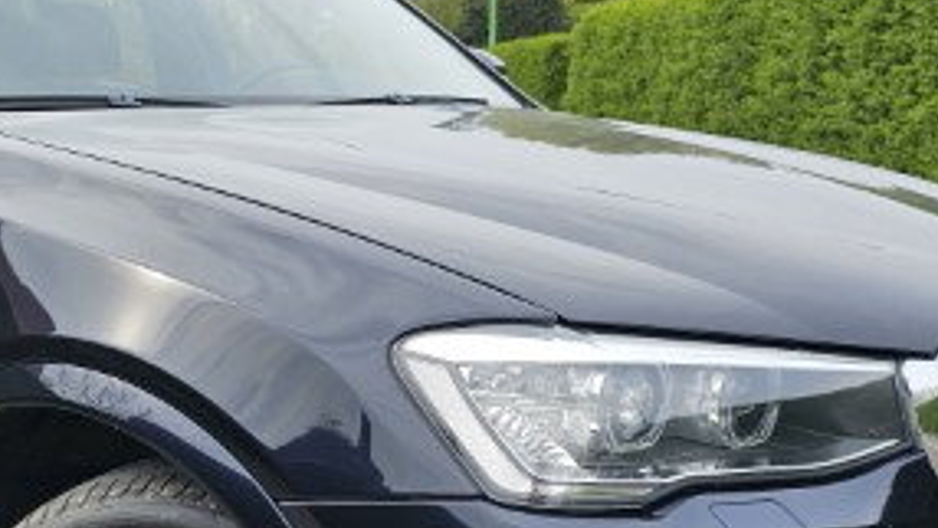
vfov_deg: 21.2
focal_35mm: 56
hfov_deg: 36.8
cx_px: 315
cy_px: 426
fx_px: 1393
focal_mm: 6.3
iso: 10
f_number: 1.7
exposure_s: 1/206
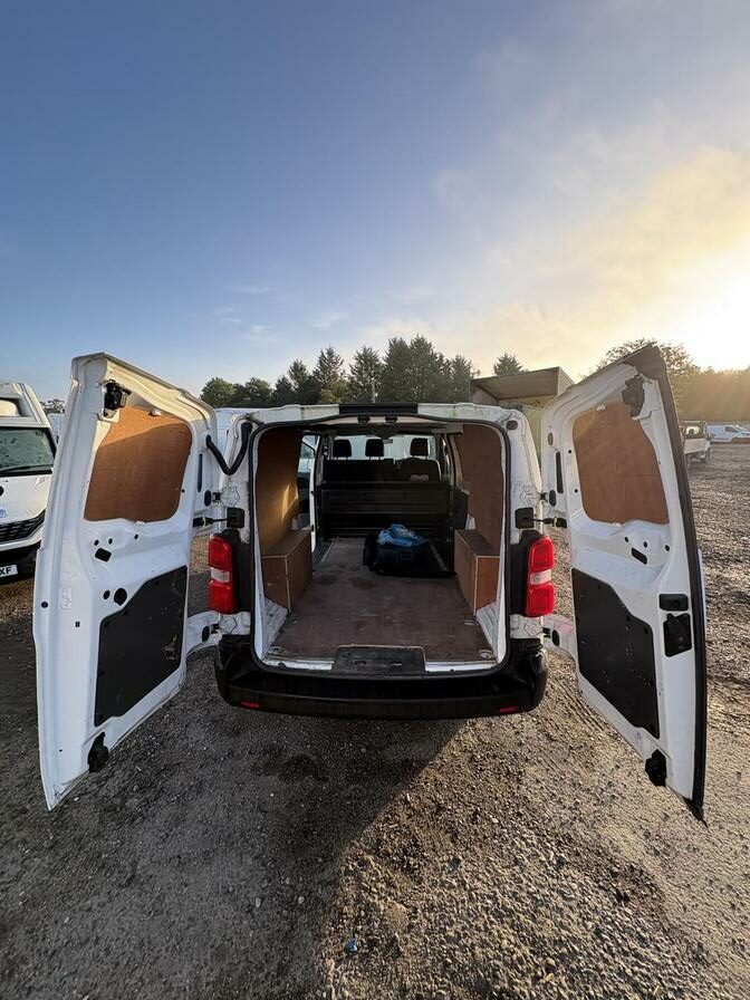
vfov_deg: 102.1
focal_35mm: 14
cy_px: 500
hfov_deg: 85.7
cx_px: 375
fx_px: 404
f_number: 2.2
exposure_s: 1/288
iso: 50
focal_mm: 2.22
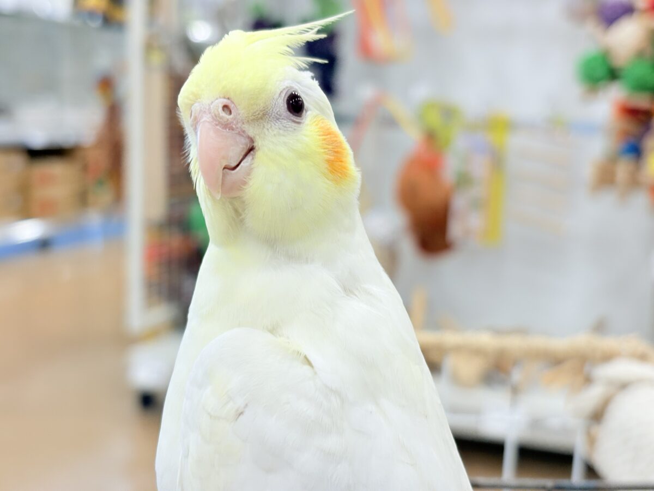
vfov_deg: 28.0
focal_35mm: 52
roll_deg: -1.2
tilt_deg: -8.9
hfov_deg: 36.8
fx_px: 982
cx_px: 327
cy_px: 246
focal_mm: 5.96
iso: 64
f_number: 1.6
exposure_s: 1/100
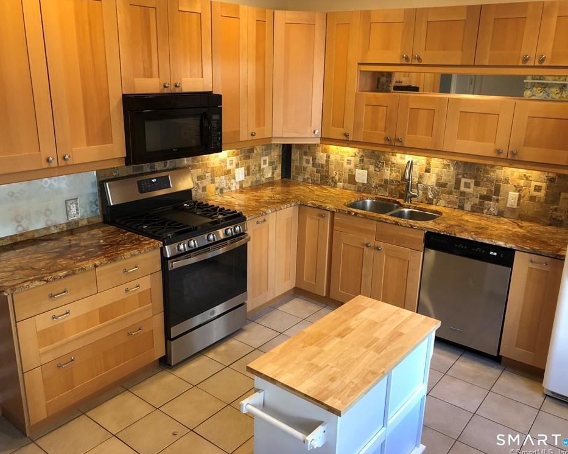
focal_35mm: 30
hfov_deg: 58.8
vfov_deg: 48.5
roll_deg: -1.5
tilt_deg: -15.9
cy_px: 225
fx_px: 504
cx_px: 286
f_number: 1.8
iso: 40
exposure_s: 1/15
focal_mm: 3.99
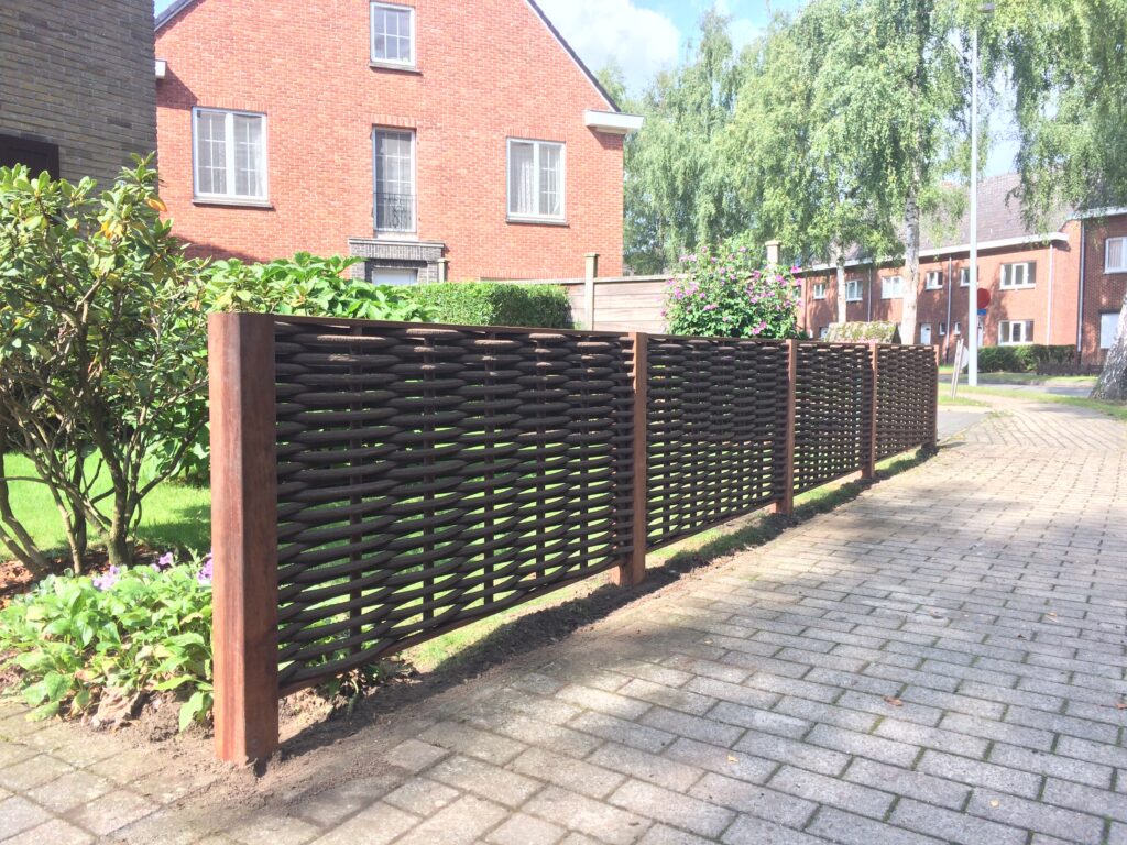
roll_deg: -1.4
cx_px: 564
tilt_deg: -3.8
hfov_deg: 61.7
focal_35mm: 29
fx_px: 944
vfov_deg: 48.2
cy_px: 422
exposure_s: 1/441
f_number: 2.2
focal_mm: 4.15
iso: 32
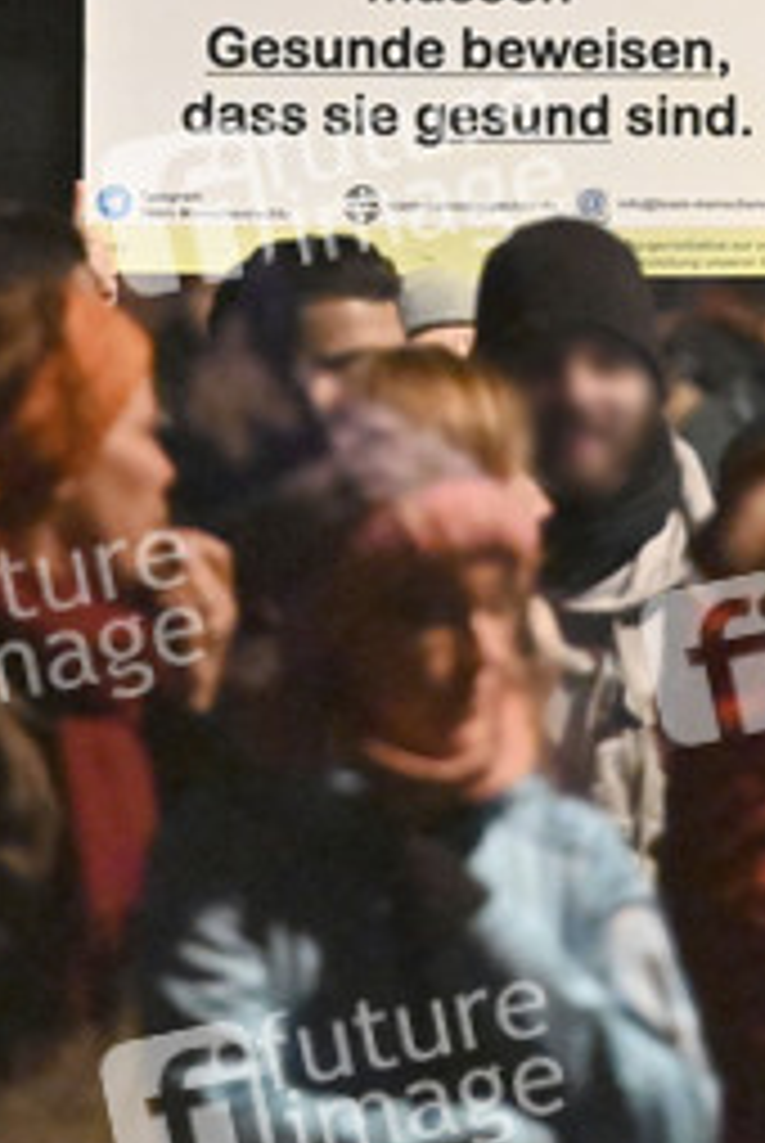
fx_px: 8995
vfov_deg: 7.3
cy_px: 414
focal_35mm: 283
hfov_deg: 4.9
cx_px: 466
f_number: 2.8
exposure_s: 1/320
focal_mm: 180
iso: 20000
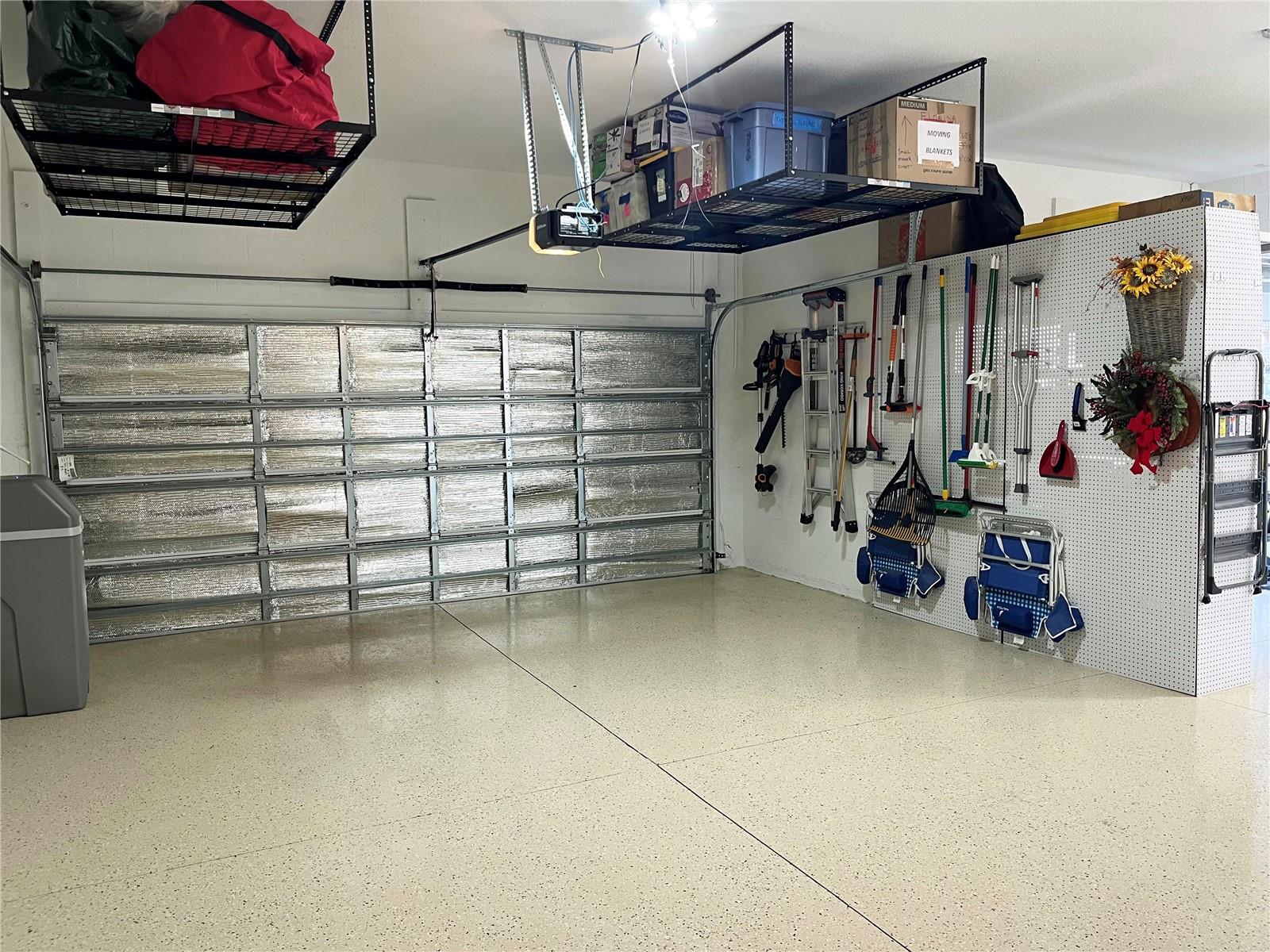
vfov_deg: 53.1
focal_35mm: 26
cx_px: 635
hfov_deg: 67.3
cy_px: 476
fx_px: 954
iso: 80
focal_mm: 5.1
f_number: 1.6
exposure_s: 1/60
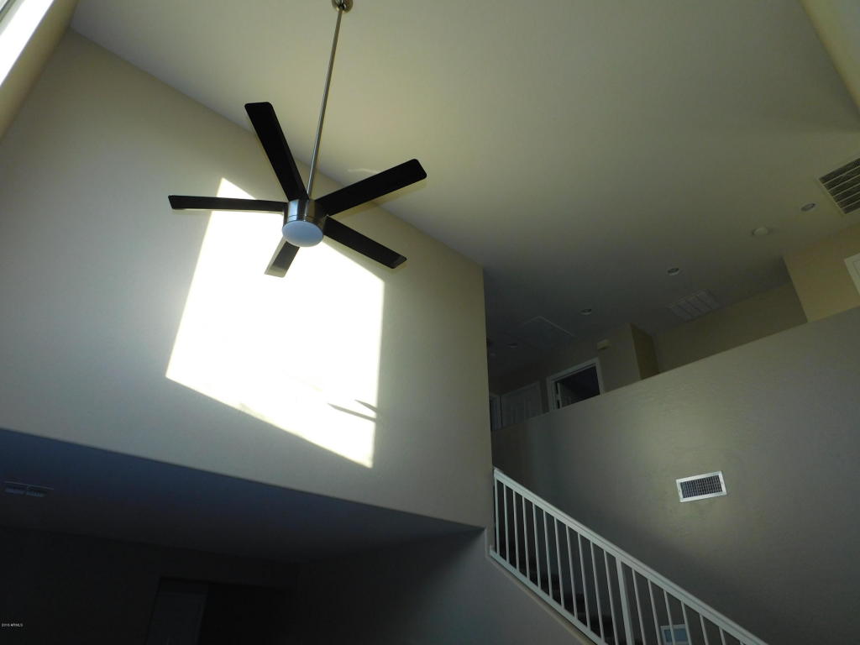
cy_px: 322
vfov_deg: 58.9
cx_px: 430
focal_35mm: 23
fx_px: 571
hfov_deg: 73.9
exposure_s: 1/250
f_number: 3
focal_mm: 4
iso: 125
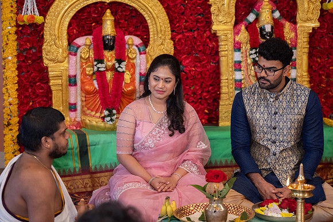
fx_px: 776
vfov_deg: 16.3
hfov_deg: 24.2
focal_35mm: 84
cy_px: 111
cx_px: 166
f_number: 2.8
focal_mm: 83
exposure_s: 1/200
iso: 1250
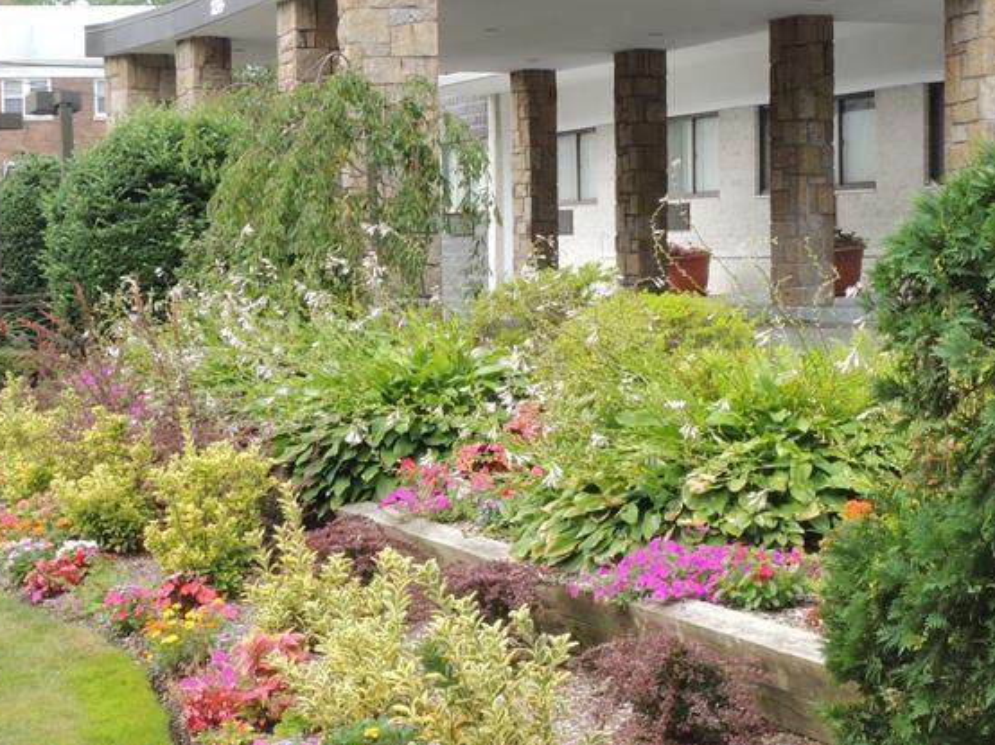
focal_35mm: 74
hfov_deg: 26.3
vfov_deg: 19.9
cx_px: 577
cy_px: 456
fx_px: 2126
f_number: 8.3
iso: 100
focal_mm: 7.1
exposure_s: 1/40
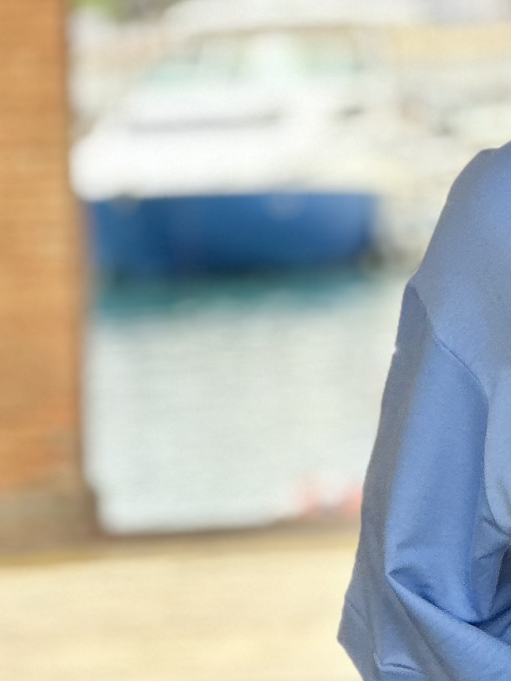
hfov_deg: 4.8
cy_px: 111
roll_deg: +1.2
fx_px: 6081
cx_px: 853
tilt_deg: +0.2
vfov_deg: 6.4
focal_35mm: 309
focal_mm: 9
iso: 40
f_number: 2.8
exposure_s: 1/132
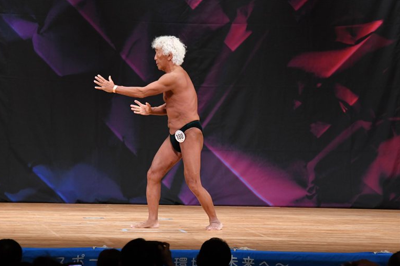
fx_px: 2876
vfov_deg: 5.3
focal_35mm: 259
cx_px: 197
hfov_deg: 8.0
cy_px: 135
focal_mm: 170
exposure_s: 1/400
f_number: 5.6
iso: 3200
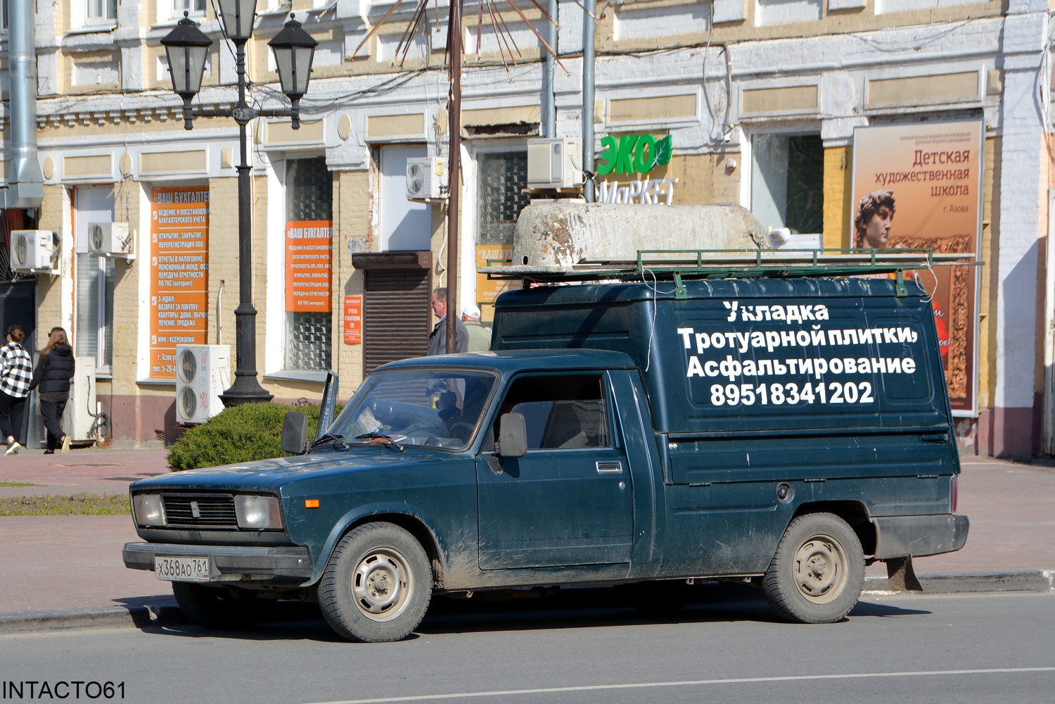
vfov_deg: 10.2
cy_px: 352
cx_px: 528
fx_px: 3956
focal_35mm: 135
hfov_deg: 15.2
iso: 100
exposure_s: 1/250
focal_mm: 90
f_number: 8
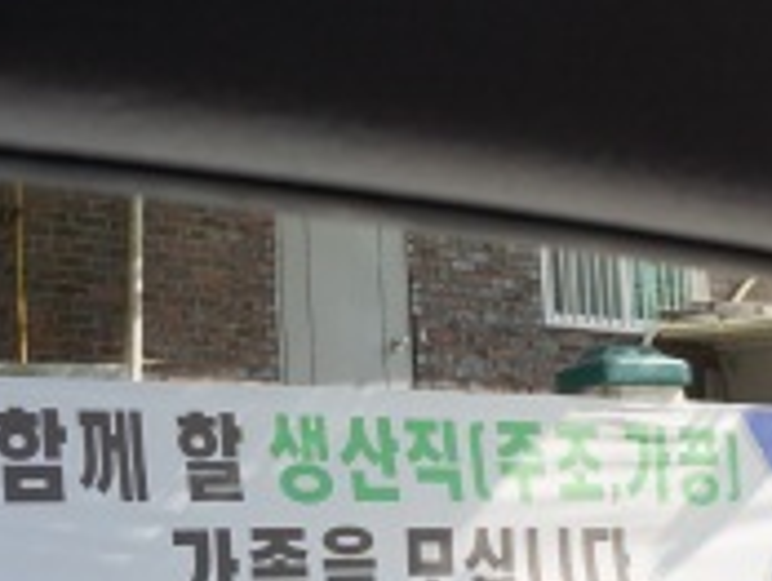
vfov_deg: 17.0
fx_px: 1921
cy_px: 521
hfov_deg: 22.2
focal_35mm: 86
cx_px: 688
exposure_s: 1/100
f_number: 7.1
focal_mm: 16
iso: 100
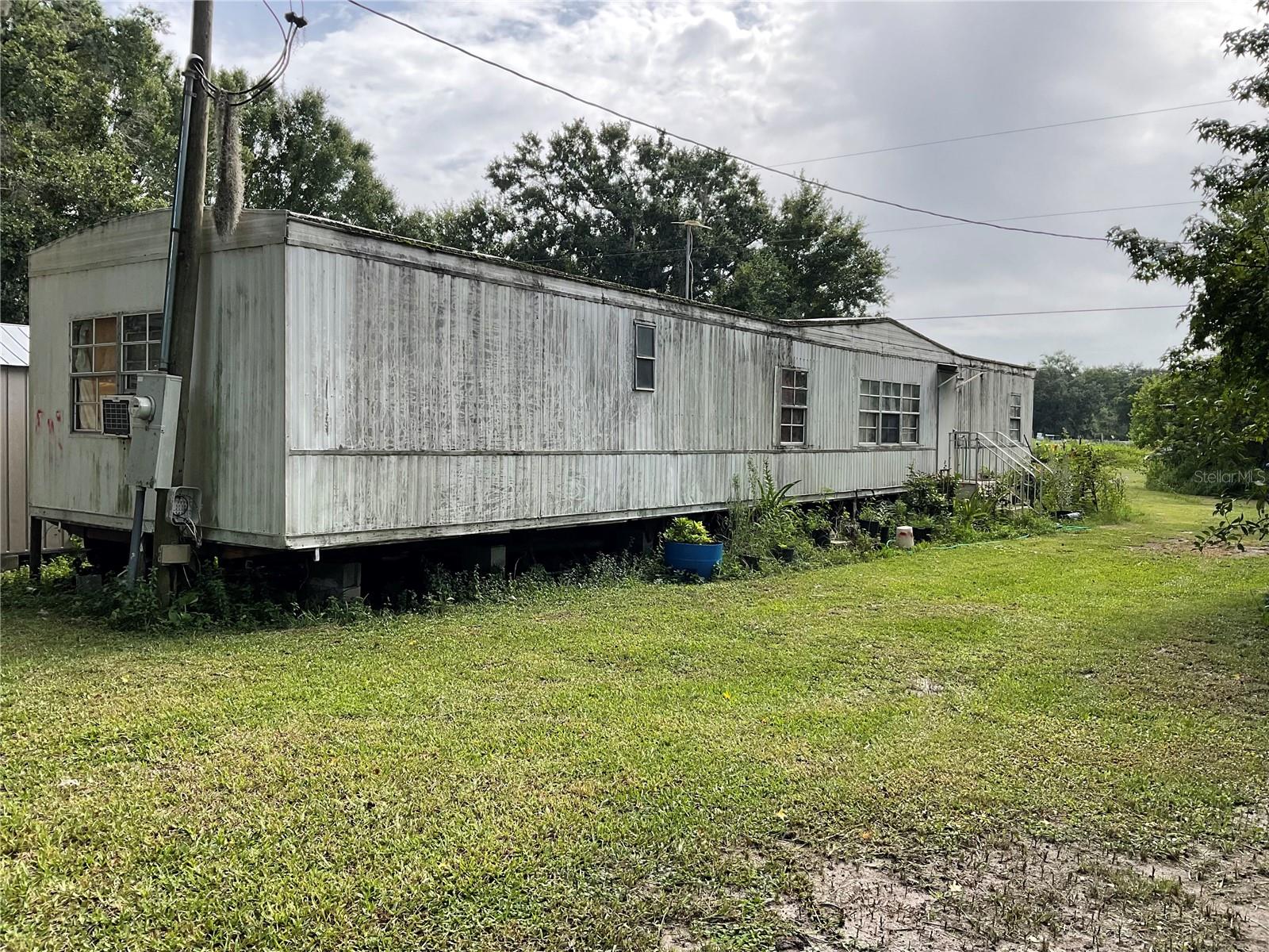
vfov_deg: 48.2
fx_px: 1063
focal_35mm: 29
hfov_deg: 61.7
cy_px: 476
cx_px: 634
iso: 16
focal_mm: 3
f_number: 1.8
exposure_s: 1/829
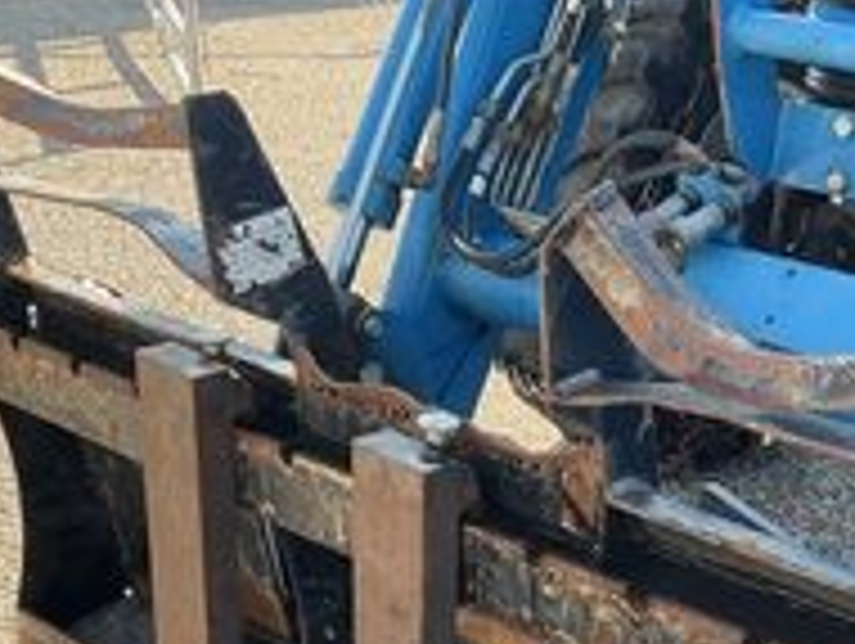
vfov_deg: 23.0
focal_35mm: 61
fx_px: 1509
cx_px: 648
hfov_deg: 31.1
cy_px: 667
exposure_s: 1/172
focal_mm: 3
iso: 32
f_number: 1.8
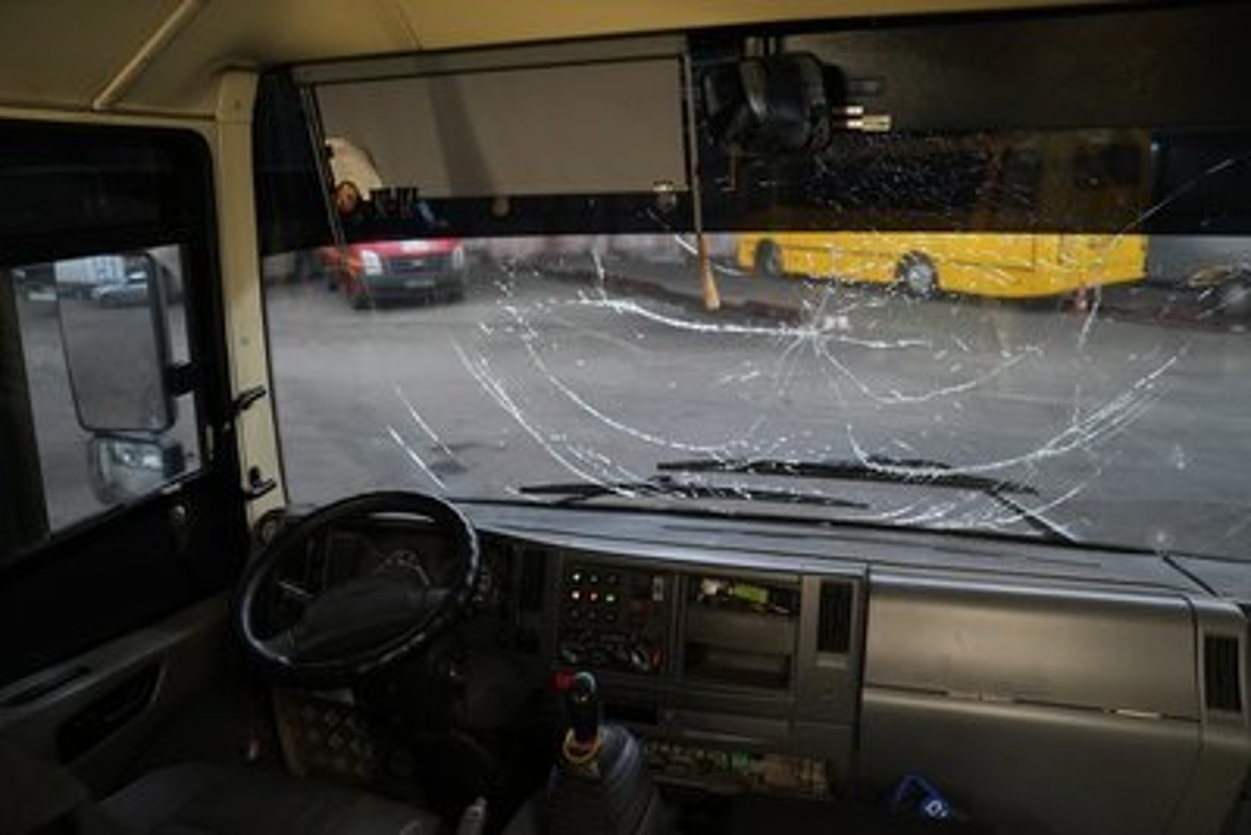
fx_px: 834
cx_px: 626
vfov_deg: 53.2
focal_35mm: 24
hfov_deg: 73.7
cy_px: 418
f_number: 2.8
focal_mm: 24
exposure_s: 1/160
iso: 6400
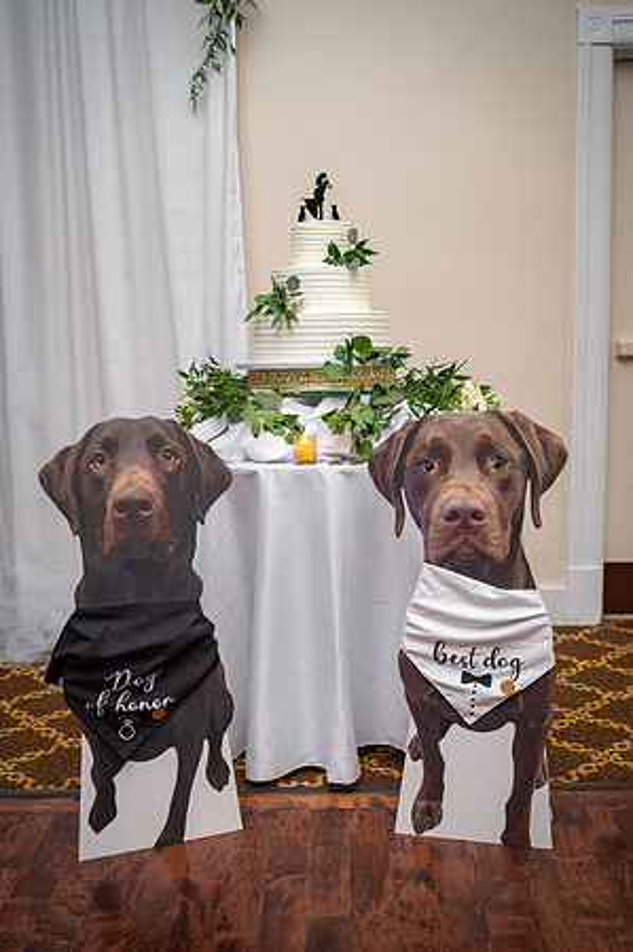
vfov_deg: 48.5
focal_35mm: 40
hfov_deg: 33.3
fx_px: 1057
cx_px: 316
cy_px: 476
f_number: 4
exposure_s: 1/160
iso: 800
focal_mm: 40
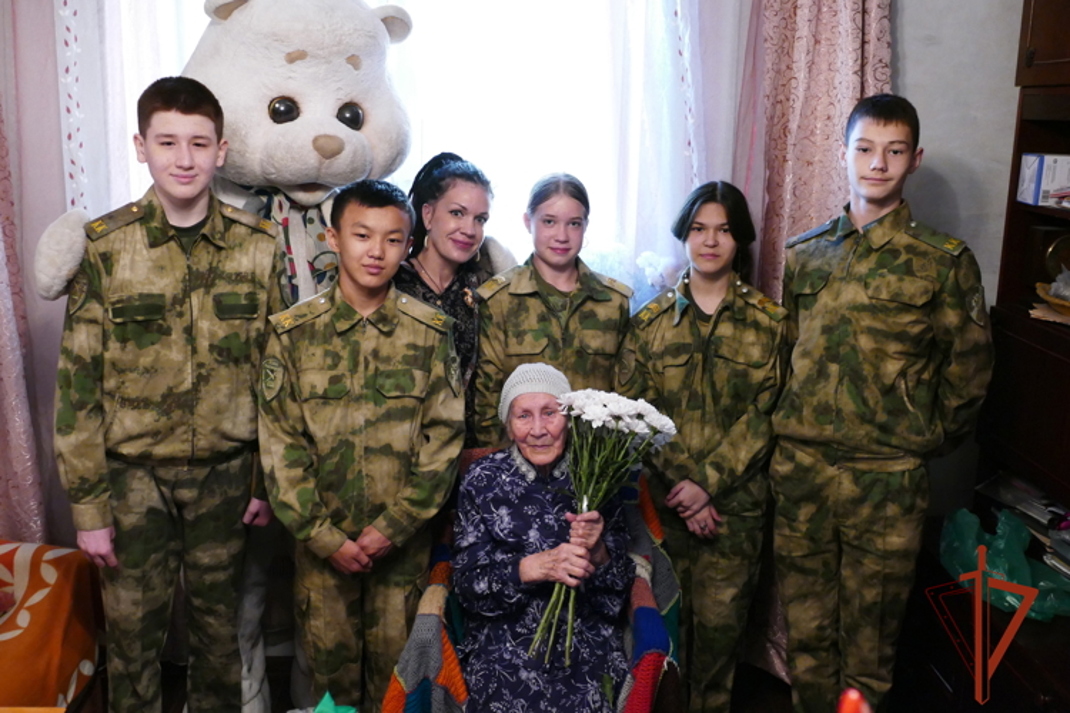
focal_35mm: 35
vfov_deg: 37.9
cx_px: 535
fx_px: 1040
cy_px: 356
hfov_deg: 54.4
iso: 1600
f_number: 3.2
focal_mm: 12.9
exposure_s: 1/40
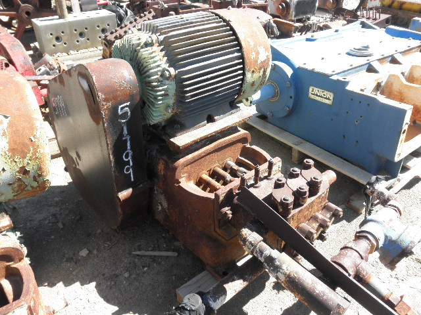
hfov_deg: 63.4
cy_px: 158
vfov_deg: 49.7
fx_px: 341
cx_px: 210
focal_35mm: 28
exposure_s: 1/200
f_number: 3
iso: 64
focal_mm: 5
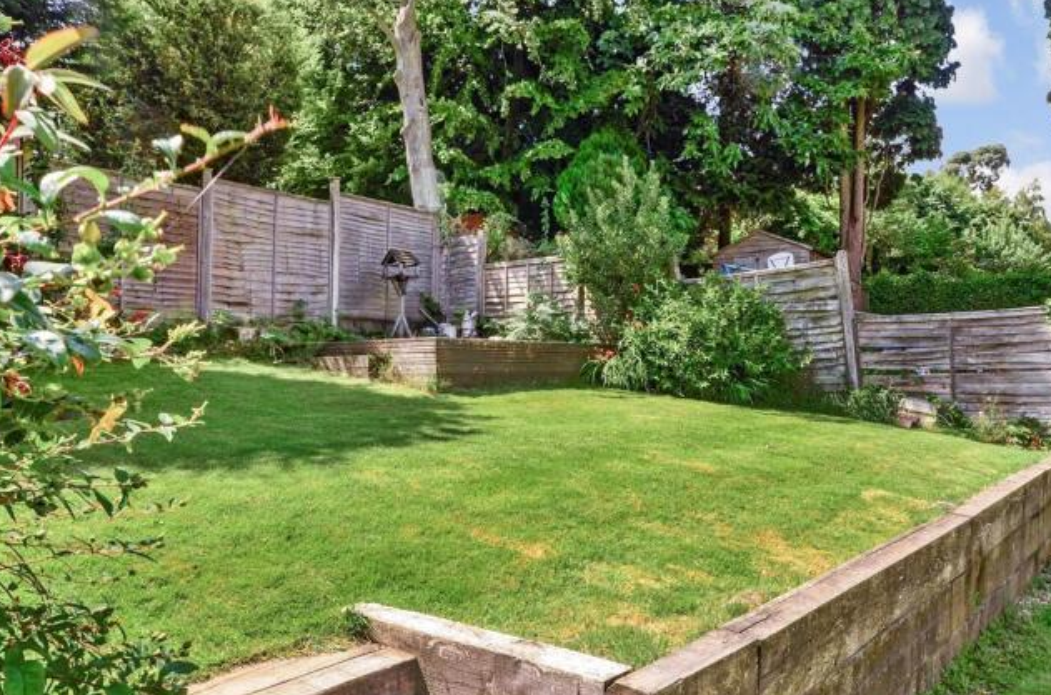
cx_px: 540
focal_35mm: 27
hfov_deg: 68.5
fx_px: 772
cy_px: 352
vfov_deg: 48.4
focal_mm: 17
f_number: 14
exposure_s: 1/50
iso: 200
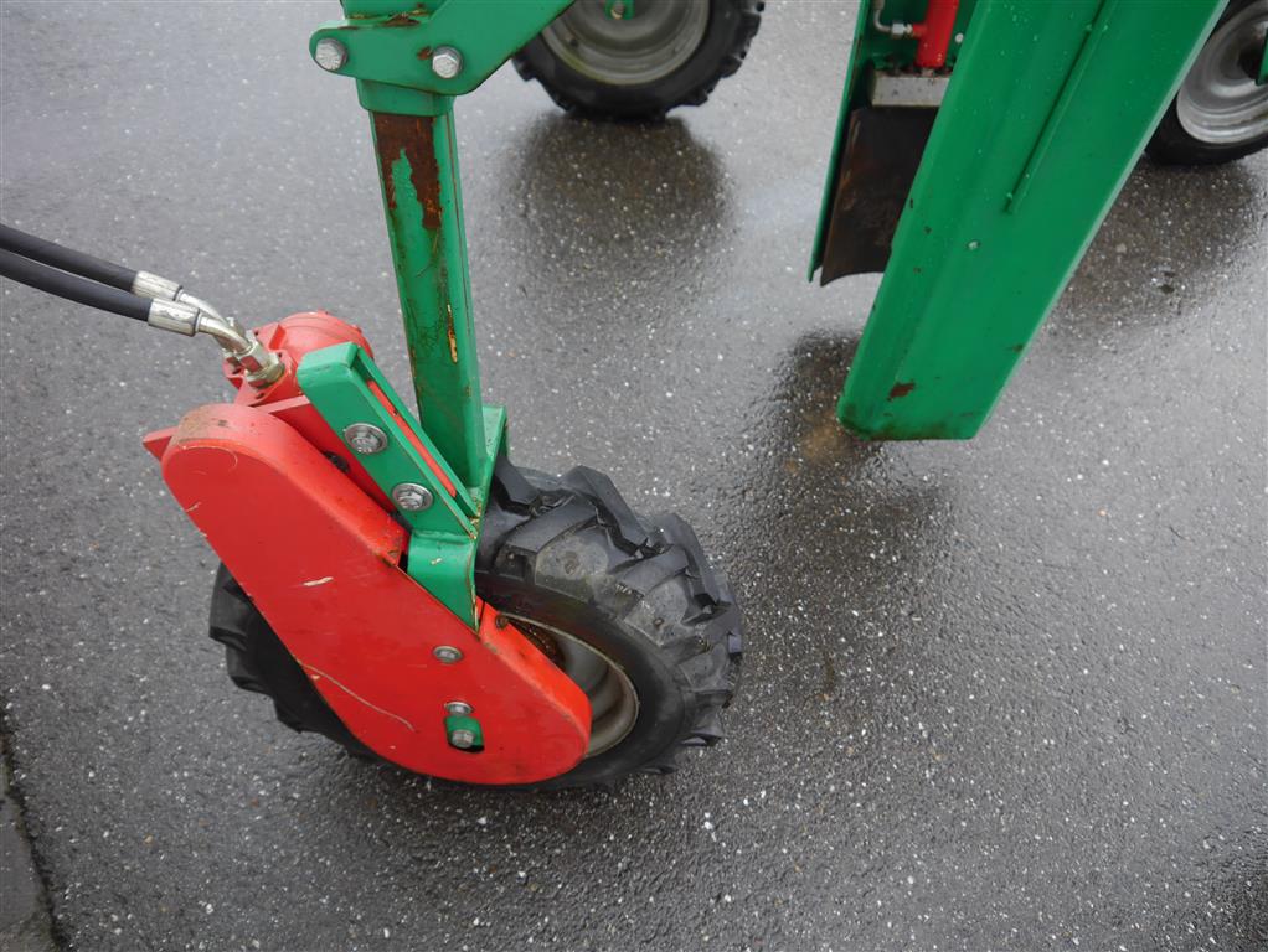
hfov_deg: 63.4
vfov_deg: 49.8
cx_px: 634
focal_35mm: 28
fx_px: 1026
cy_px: 476
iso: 160
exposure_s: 1/80
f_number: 3.5
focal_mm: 14
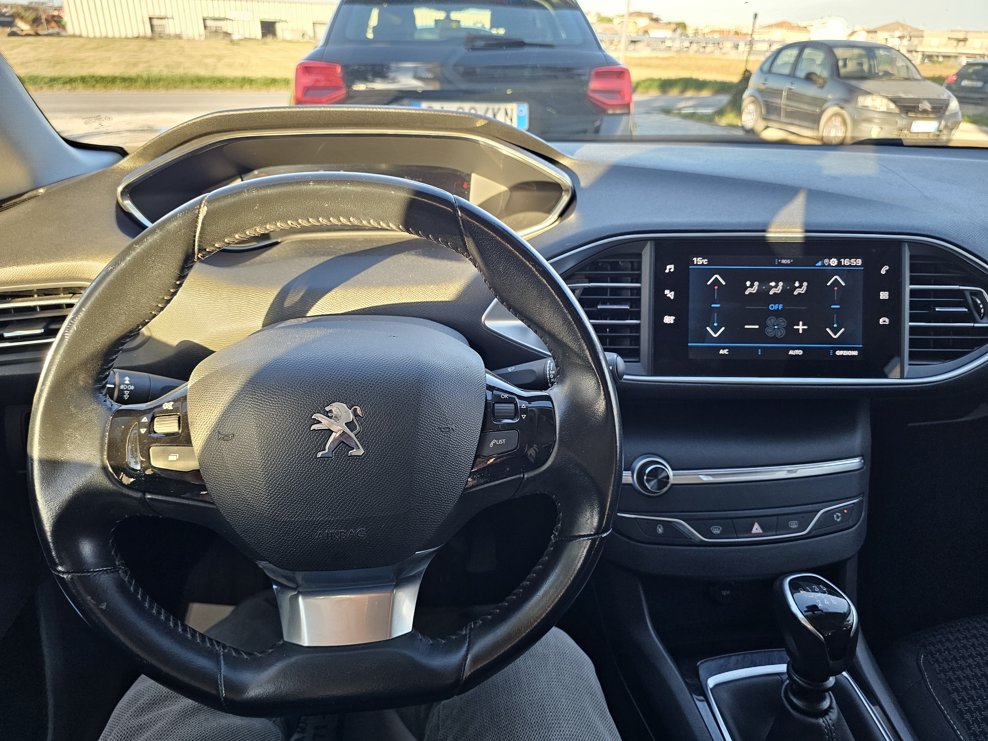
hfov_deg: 73.9
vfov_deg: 58.9
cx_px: 494
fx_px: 656
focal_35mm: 23
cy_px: 370
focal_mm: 6.3
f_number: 1.7
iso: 200
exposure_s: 1/190
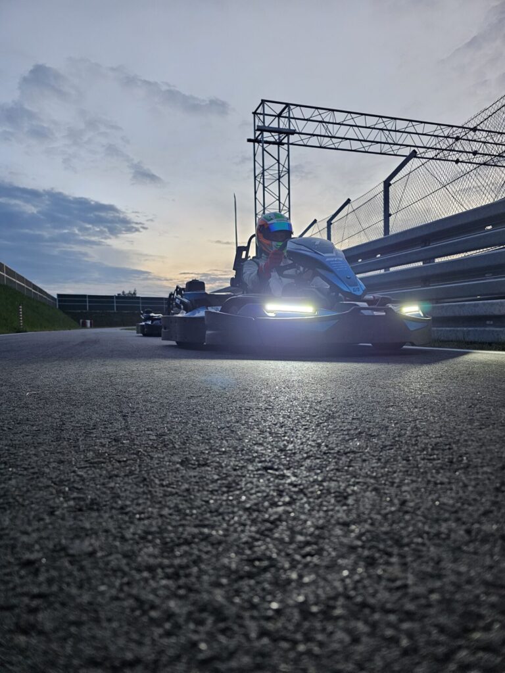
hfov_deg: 58.9
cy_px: 336
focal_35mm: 23
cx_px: 252
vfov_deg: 73.9
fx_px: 447
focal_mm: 6.3
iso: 320
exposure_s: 1/57
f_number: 1.7
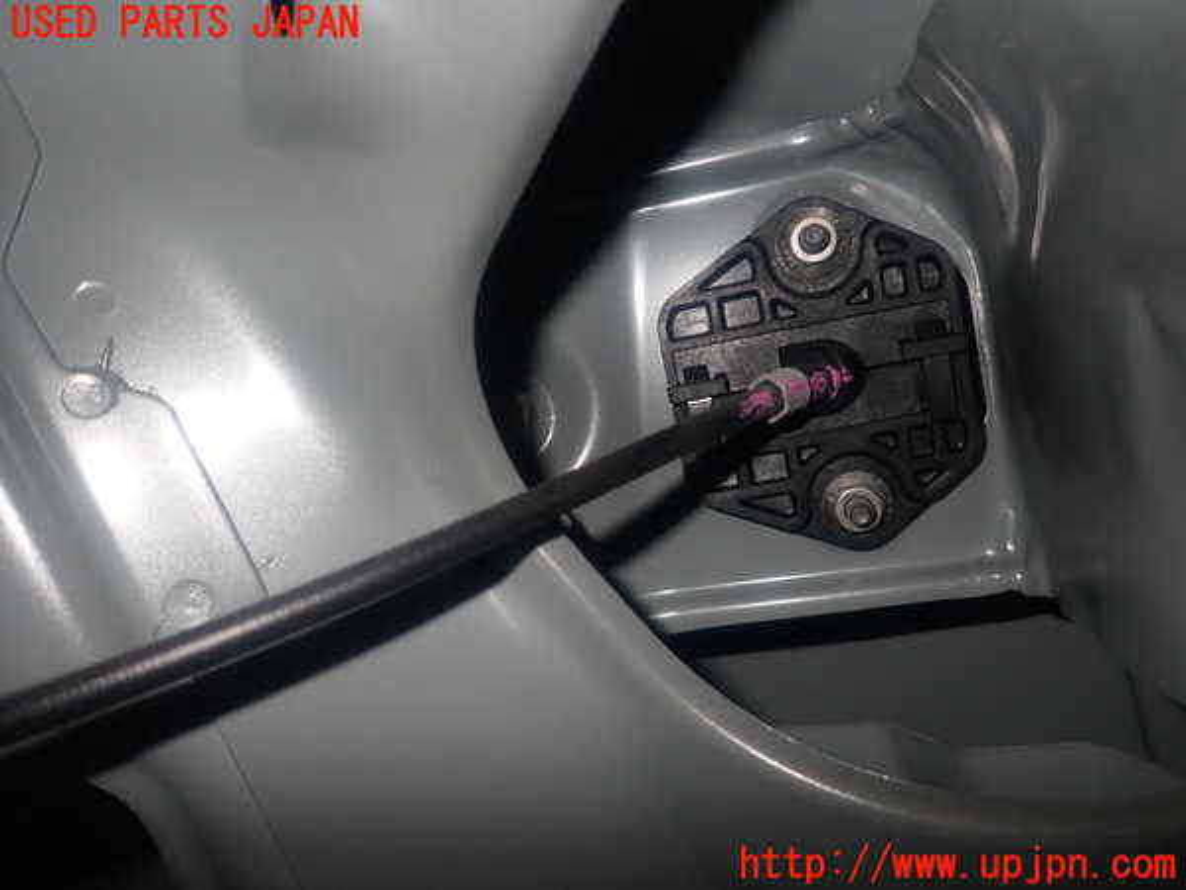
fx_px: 857
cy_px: 445
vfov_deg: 54.9
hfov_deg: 69.4
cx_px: 593
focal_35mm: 25
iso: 200
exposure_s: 1/30
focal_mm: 4.5
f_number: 5.6
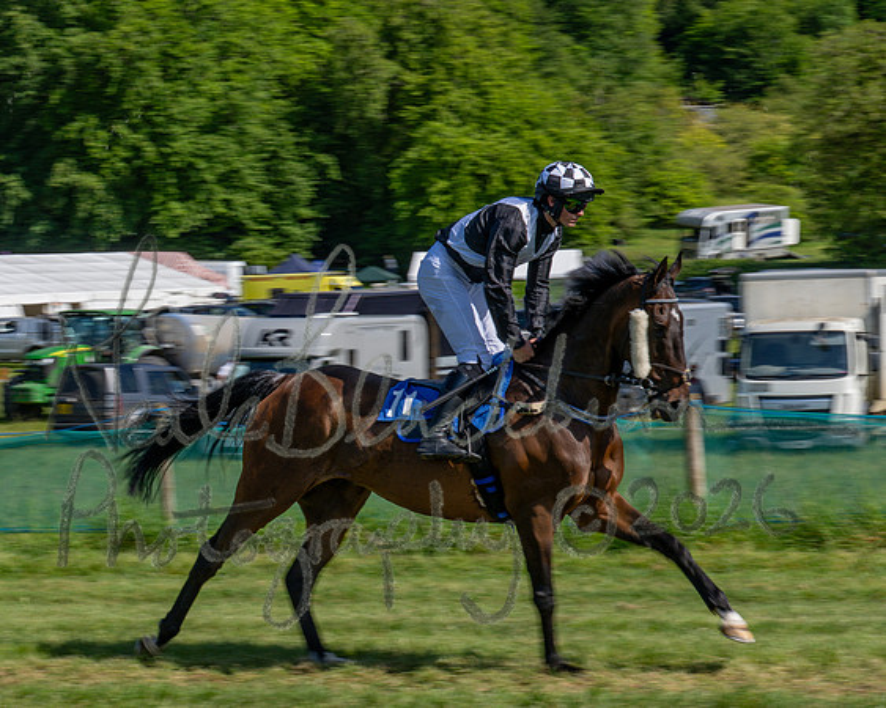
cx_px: 443
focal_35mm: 118
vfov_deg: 13.0
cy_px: 354
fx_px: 3101
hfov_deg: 16.3
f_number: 14
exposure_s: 1/160
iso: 160
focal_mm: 70
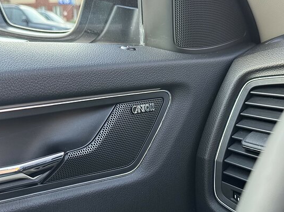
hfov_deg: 38.9
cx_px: 142
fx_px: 402
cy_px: 106
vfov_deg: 29.6
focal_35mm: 49
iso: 640
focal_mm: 6.76
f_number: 1.78
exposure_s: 1/30
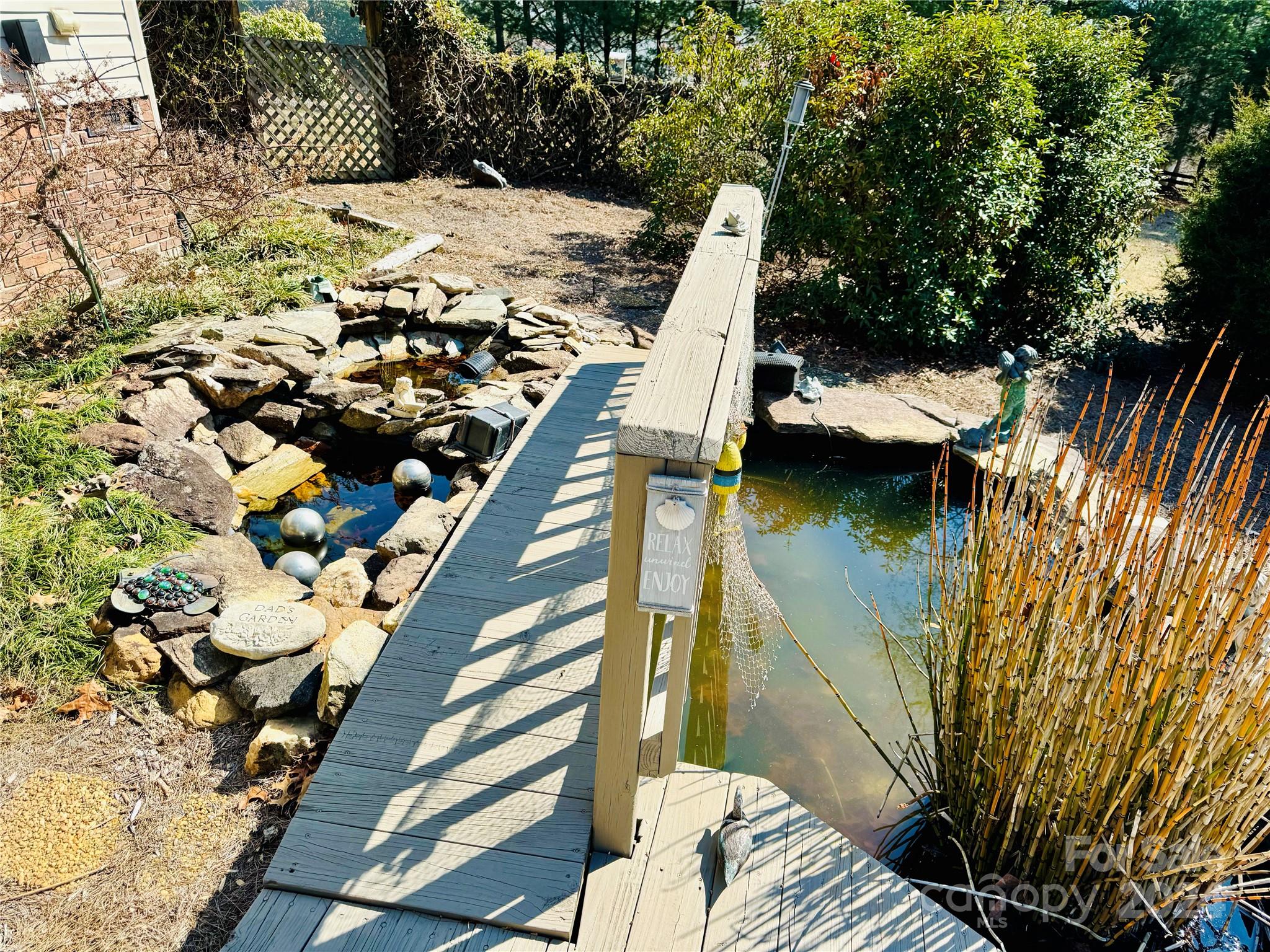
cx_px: 635
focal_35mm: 24
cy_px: 476
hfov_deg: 71.6
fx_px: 881
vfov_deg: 56.8
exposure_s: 1/2252
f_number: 1.78
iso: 80
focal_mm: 6.86
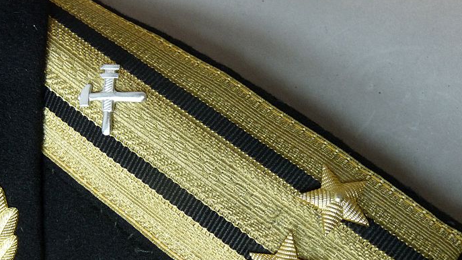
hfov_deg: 31.9
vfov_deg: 18.1
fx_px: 808
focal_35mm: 66
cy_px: 194
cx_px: 223
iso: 400
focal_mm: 9.2
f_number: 3.2
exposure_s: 1/30
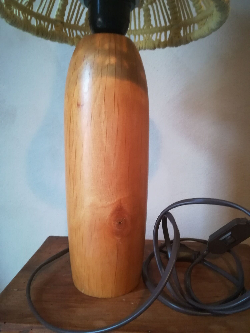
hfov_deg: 53.1
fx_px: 250
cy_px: 166
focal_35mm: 26
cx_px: 125
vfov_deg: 67.3
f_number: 2.2
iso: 800
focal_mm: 3.83
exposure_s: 1/14.3
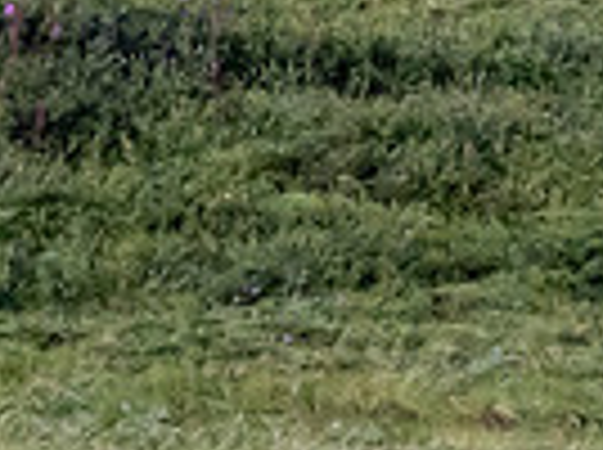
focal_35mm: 3727
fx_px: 64807
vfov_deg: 0.4
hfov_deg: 0.5
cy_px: 476
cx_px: -471
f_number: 4.5
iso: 800
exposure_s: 1/400
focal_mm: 300
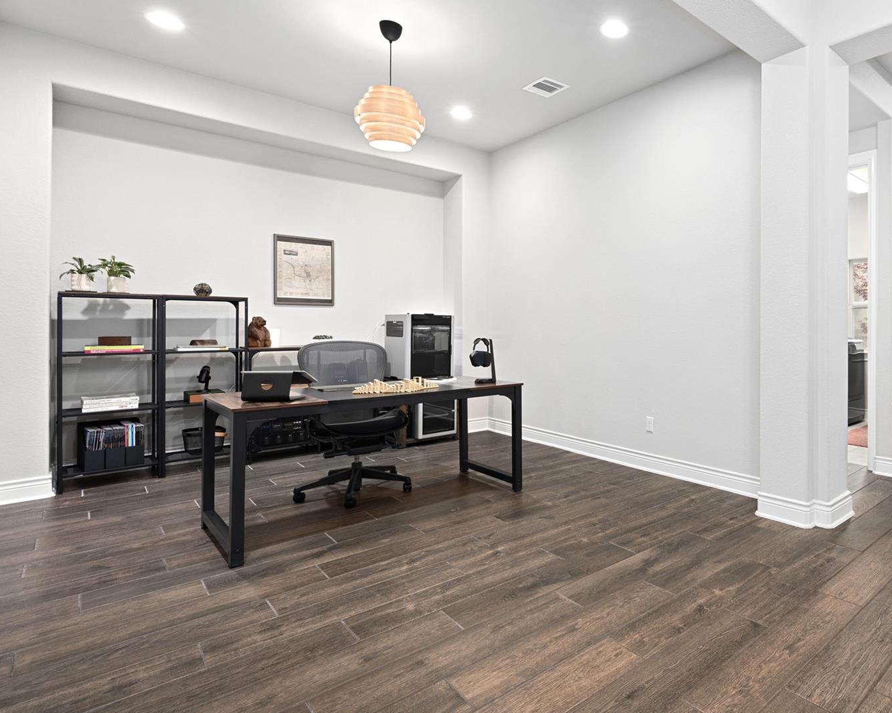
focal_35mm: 20
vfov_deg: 67.9
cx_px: 660
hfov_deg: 75.1
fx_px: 528
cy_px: 320
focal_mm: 14
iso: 800
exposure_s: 1/2.5
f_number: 8
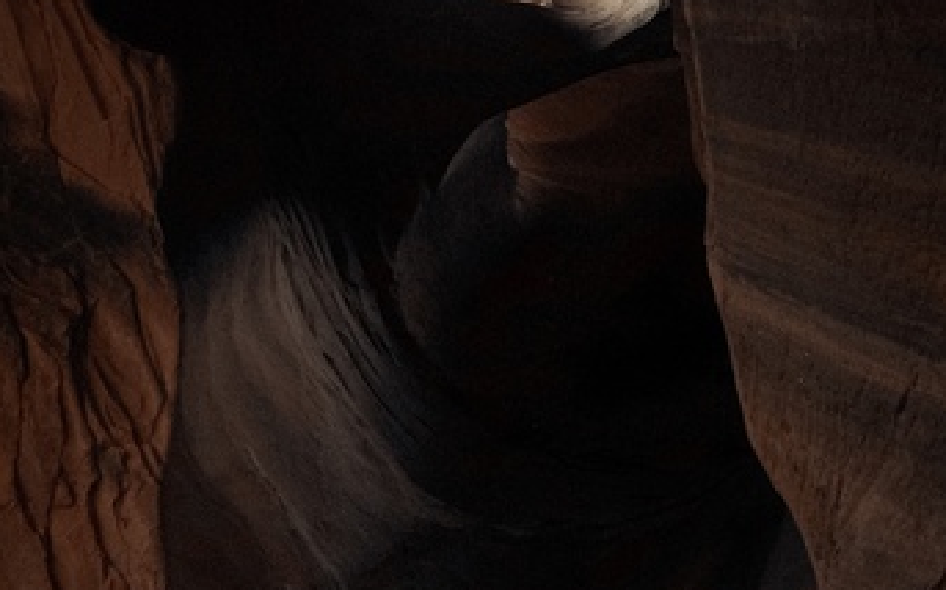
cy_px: 466
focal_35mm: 82
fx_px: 2113
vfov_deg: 15.8
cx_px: 473
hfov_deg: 25.2
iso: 200
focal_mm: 35
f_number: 2
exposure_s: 1/125
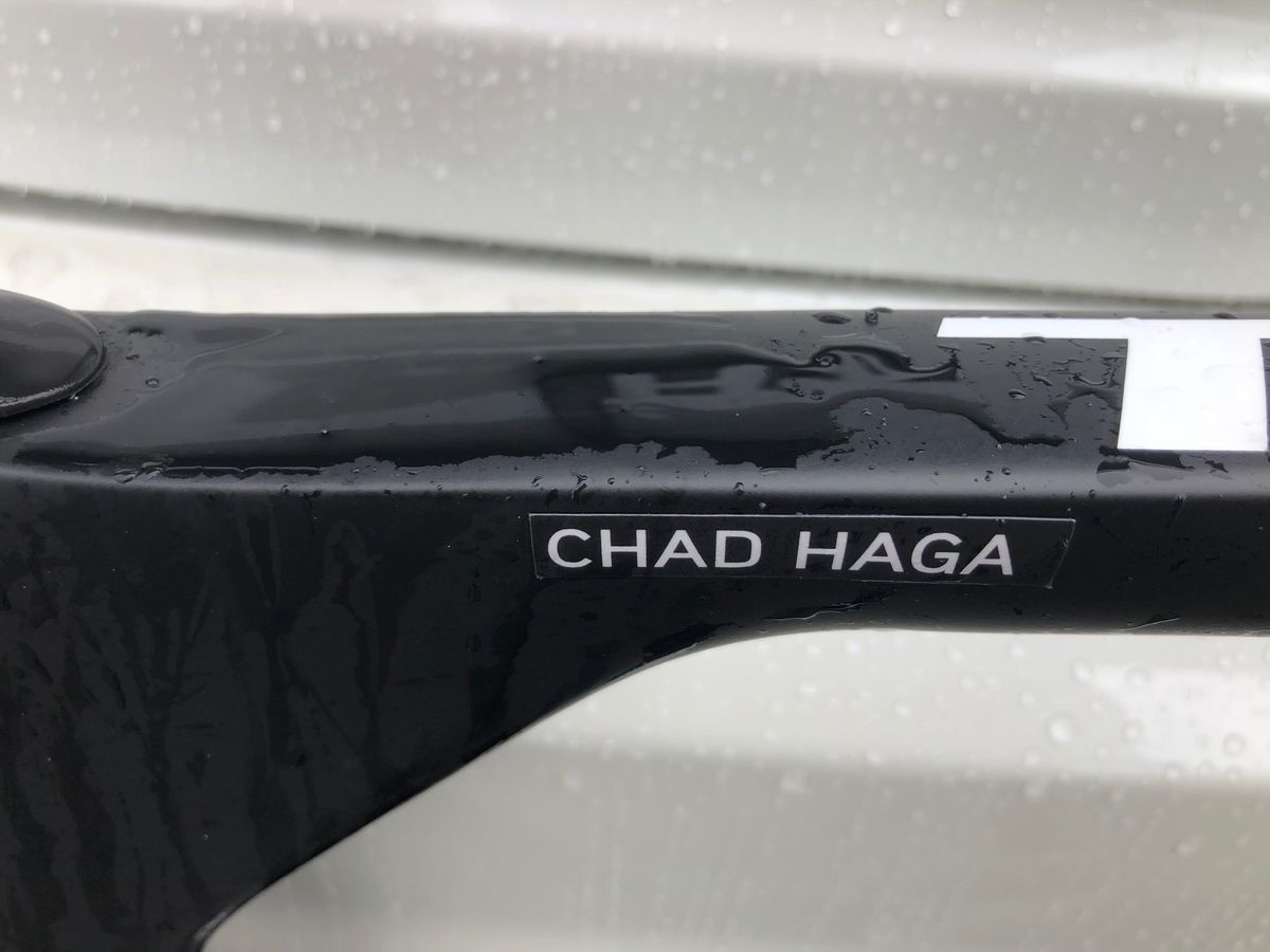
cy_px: 476
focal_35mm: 28
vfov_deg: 49.7
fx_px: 1027
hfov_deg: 63.4
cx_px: 635
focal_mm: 3.99
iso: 20
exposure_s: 1/353
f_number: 1.8
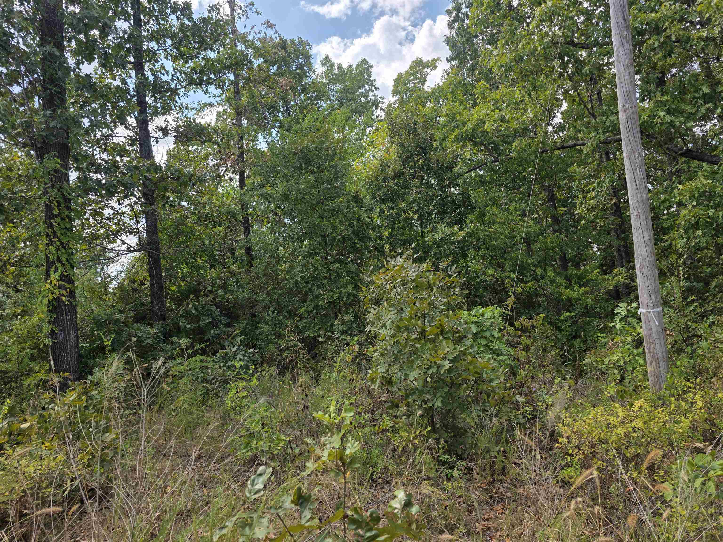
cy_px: 271
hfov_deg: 73.9
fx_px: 480
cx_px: 362
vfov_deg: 58.9
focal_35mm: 23
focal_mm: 6.3
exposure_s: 1/2812
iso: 80
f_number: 1.7
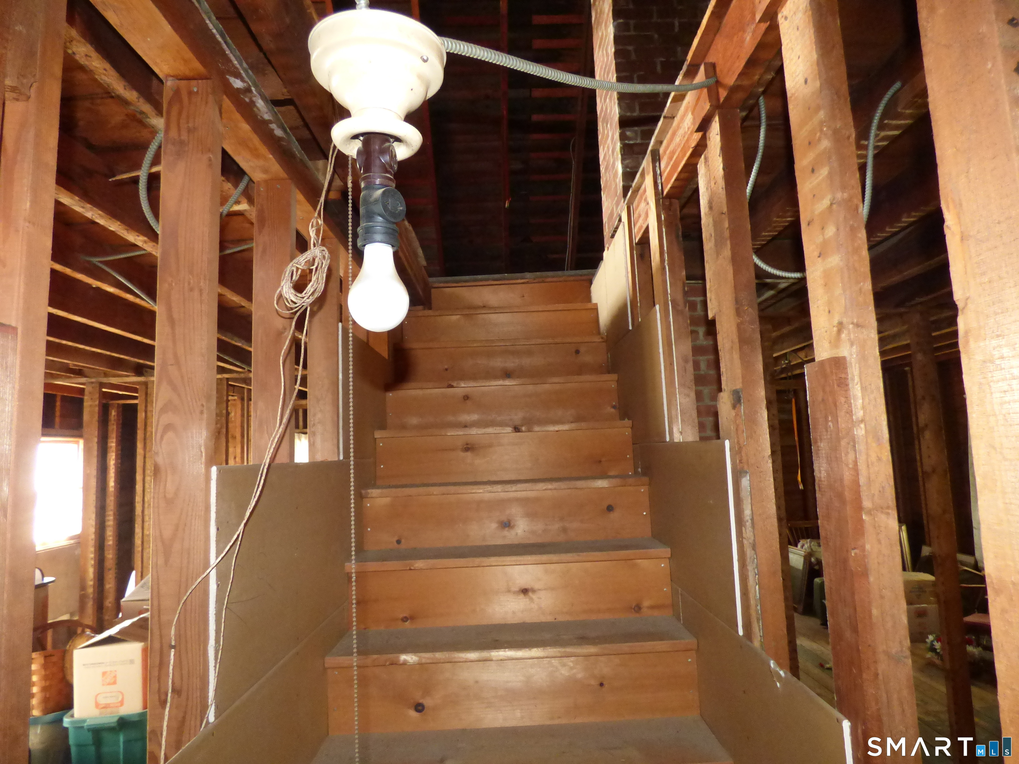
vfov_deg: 63.4
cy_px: 382
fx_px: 618
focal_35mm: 21
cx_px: 510
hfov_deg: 79.0
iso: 800
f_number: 2.8
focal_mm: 3.7
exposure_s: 1/25
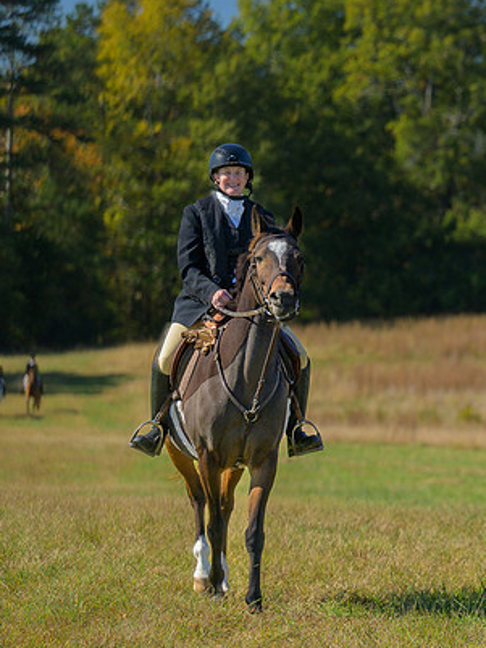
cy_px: 375
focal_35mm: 270
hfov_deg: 5.4
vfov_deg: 7.3
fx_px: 5052
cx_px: 811
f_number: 3.2
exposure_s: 1/1250
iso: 200
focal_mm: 110
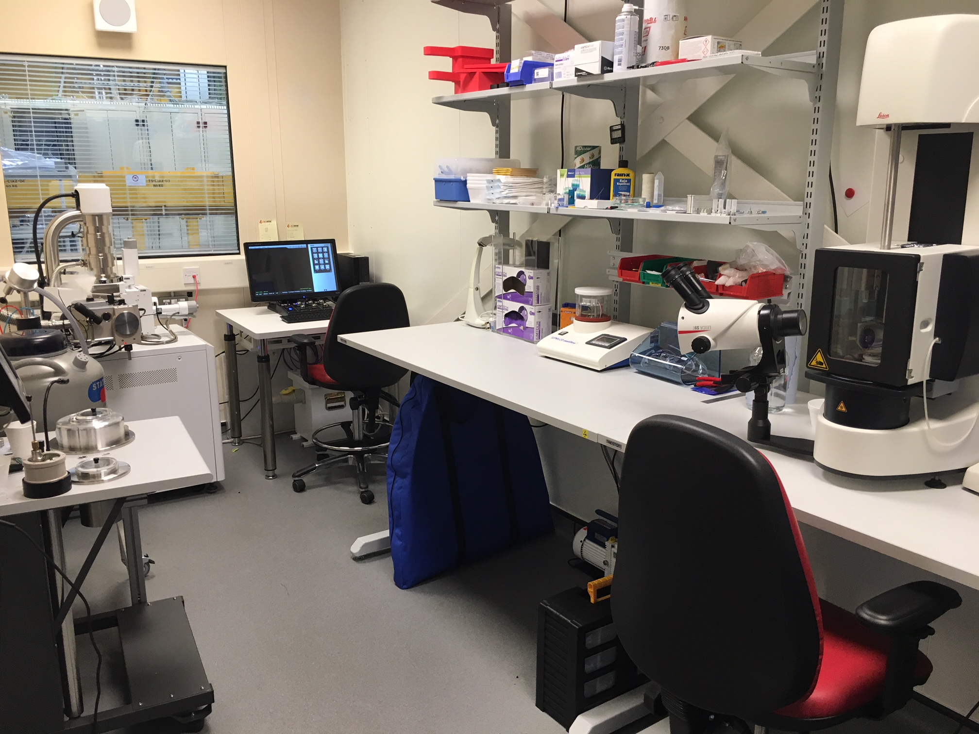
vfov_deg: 48.2
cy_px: 367
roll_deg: -0.3
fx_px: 820
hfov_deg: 61.7
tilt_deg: -12.9
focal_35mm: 29
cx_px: 490
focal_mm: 4.15
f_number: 2.2
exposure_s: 1/33
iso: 50
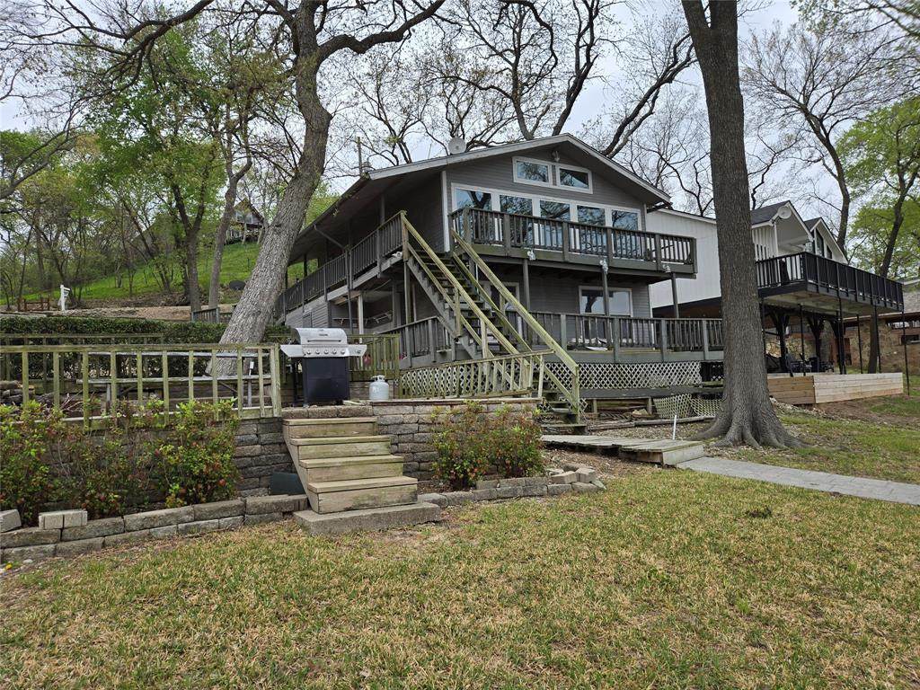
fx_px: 611
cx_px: 460
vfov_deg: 58.9
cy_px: 345
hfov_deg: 73.9
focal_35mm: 23
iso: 25
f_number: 1.8
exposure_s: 1/248
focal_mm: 5.4
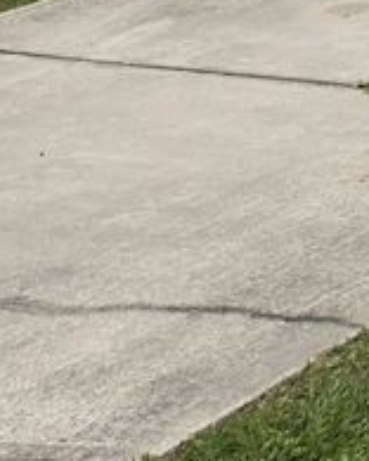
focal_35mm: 157
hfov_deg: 8.3
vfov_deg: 10.7
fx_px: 2143
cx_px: 1095
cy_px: -613
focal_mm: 6.5
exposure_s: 1/7939
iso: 64
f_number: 1.4
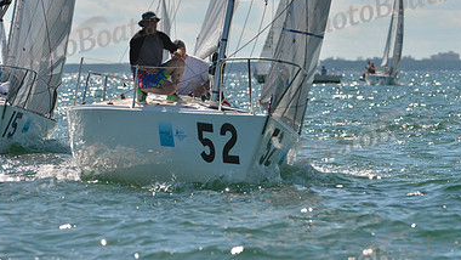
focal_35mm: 352
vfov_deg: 3.5
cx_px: 235
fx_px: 4304
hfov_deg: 6.1
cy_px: 88
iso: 200
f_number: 5
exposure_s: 1/2500
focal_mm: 220
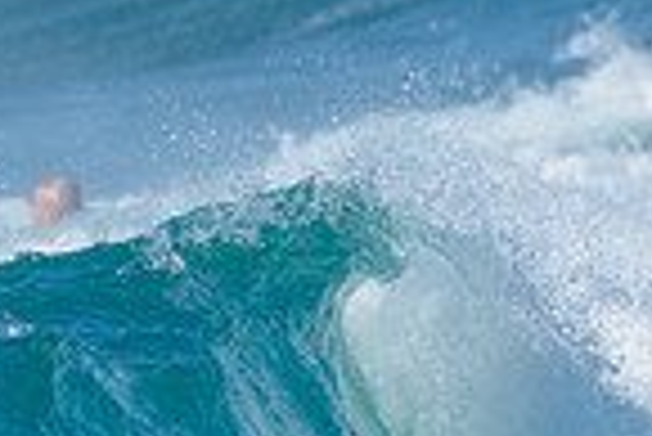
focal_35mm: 2447
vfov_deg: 0.6
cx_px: 691
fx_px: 44361
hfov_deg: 0.8
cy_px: 477
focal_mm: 500
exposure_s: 1/2000
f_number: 5.6
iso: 160
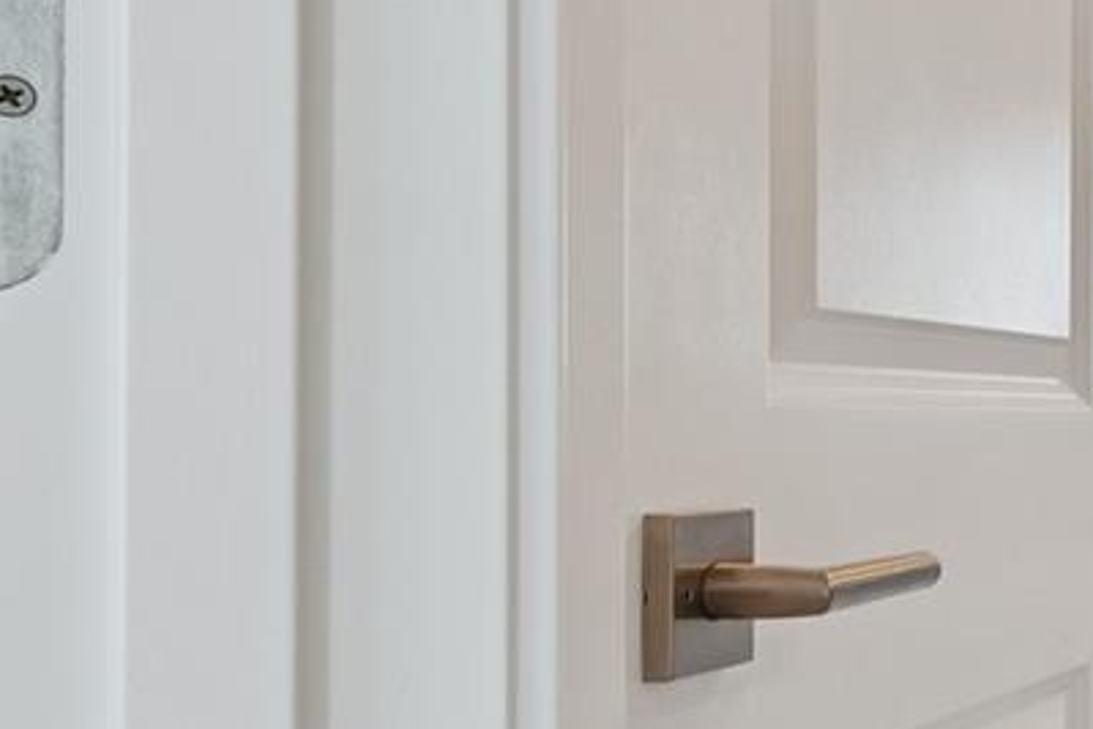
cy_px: 380
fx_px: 1822
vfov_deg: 22.6
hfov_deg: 23.6
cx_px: 1790
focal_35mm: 60
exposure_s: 1/20
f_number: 7.1
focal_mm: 10
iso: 100
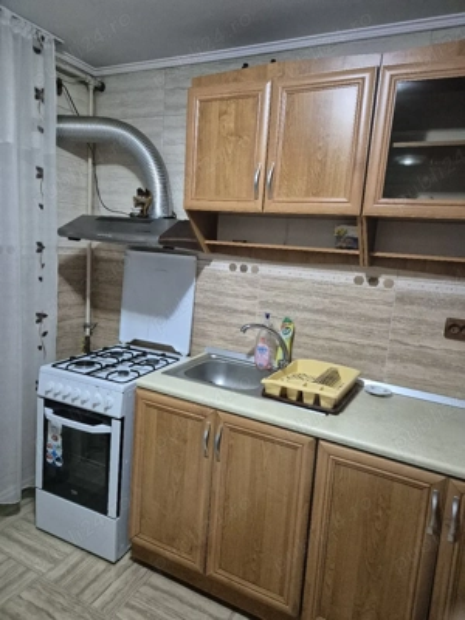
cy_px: 310
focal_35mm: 23
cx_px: 232
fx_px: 412
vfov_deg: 73.9
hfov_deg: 58.9
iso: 1600
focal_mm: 5.4
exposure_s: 1/100
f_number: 1.8
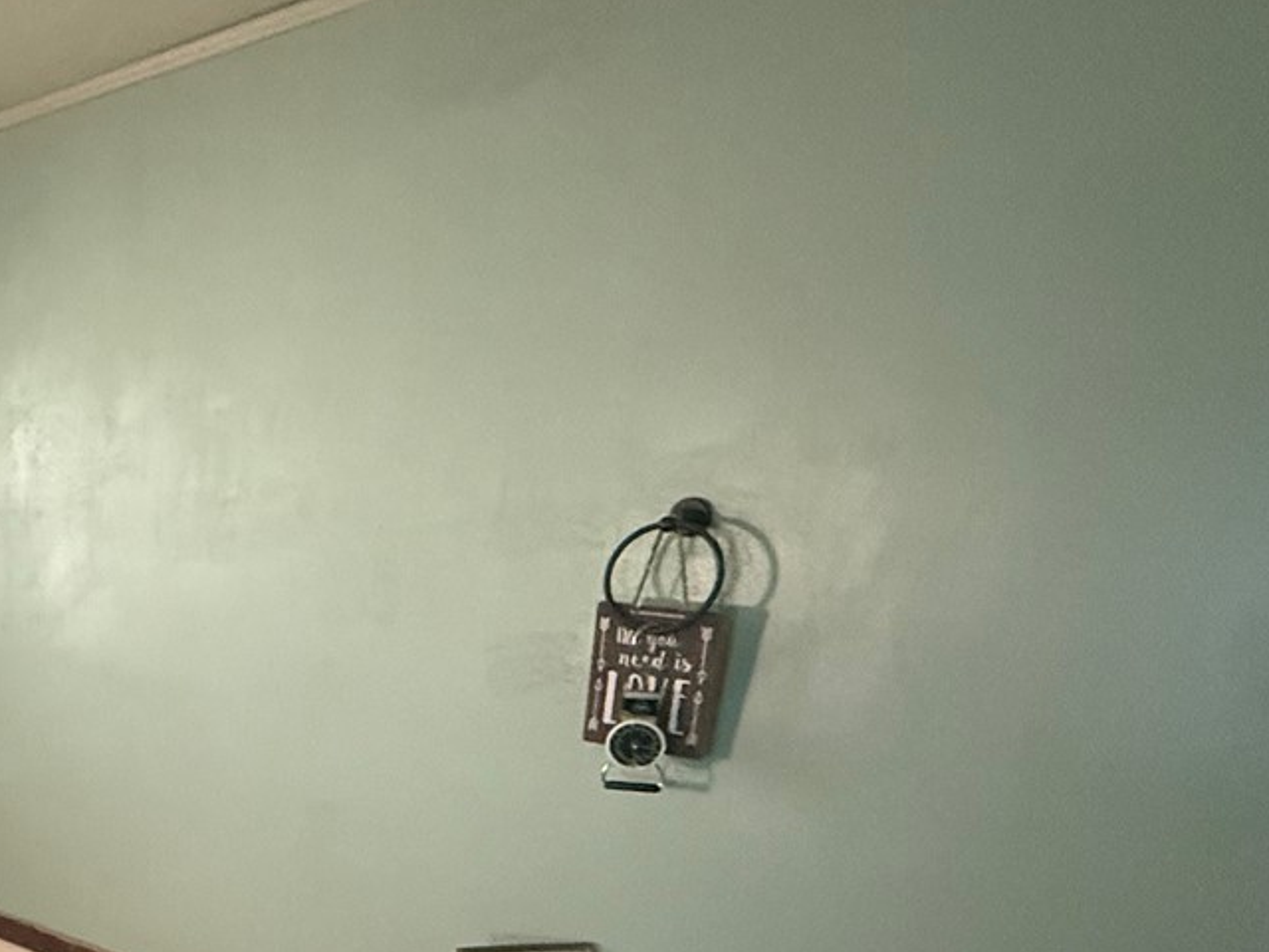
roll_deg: +0.3
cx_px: -75
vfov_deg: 38.5
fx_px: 1283
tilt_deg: -13.3
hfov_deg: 43.0
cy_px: 817
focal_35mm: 35
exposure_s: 1/60
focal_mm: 2.22
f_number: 2.2
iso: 1000
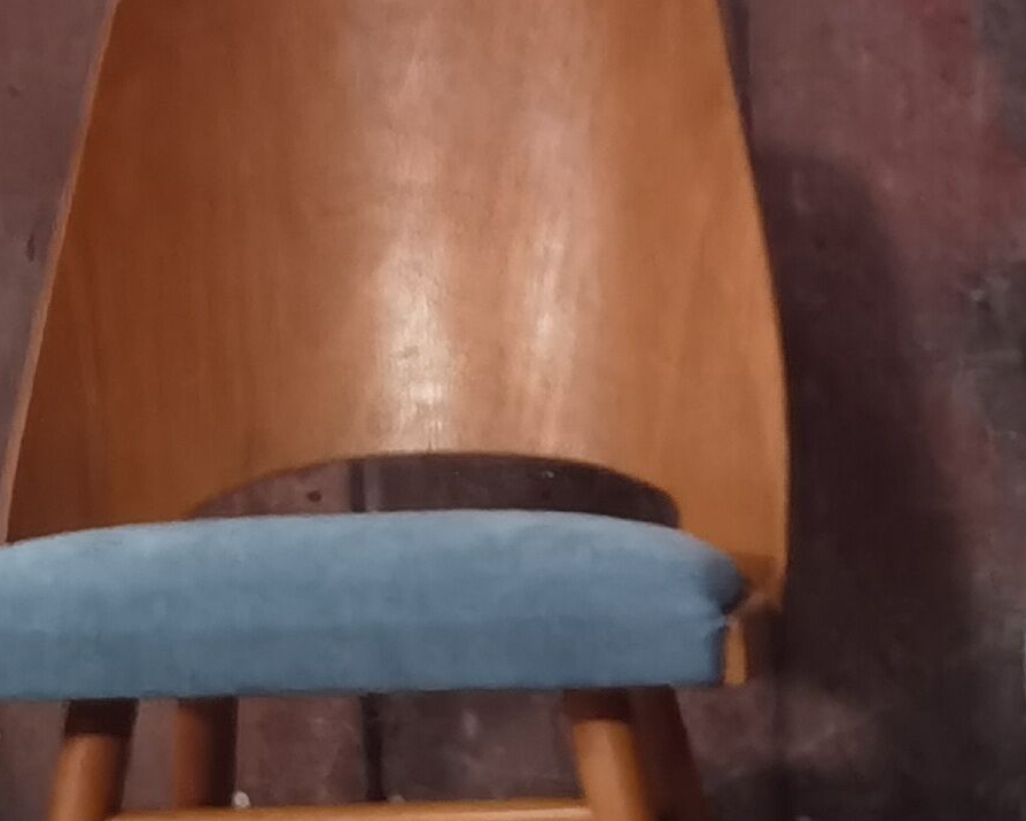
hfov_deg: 12.3
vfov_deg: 10.1
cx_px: 1343
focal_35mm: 152
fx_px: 4615
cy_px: 780
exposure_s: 1/33.3
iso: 400
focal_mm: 6.71
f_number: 1.9
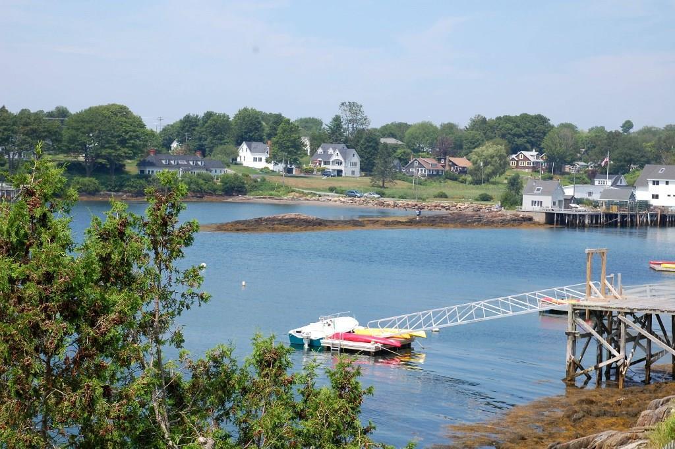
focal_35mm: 72
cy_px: 224
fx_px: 1349
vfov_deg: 18.9
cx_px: 338
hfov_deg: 28.1
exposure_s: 1/320
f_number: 9
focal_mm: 48
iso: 200
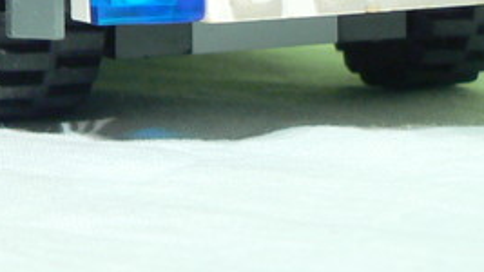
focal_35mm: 132
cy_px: -146
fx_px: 1694
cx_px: -179
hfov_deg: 15.3
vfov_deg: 8.9
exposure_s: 1/4
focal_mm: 6
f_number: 2.8
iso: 100
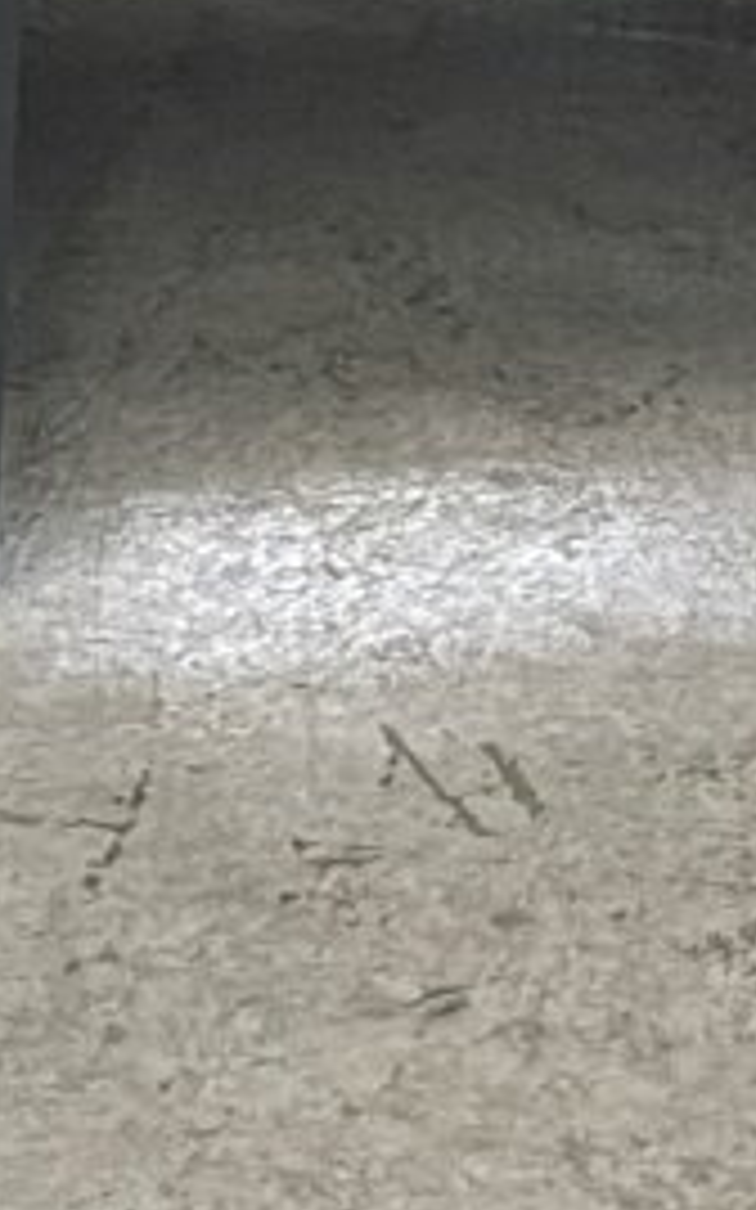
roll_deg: +0.4
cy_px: -715
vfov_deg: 10.6
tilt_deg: -16.0
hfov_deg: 6.9
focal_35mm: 189
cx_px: 50
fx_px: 6234
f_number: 1.6
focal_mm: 5.1
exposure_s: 1/60
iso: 200
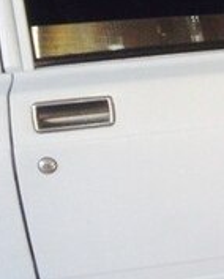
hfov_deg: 11.3
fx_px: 993
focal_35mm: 120
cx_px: 481
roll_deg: +1.8
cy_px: 103
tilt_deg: -15.4
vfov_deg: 16.0
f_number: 2.4
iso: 80
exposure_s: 1/20
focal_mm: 4.12
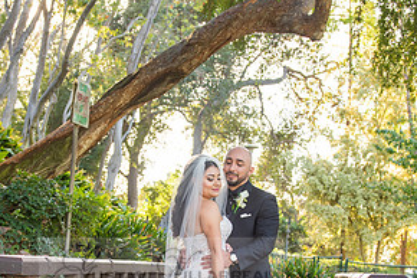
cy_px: 272
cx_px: 164
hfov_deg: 34.4
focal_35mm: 58
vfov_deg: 22.5
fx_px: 671
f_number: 3.5
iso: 320
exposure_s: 1/160
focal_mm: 29
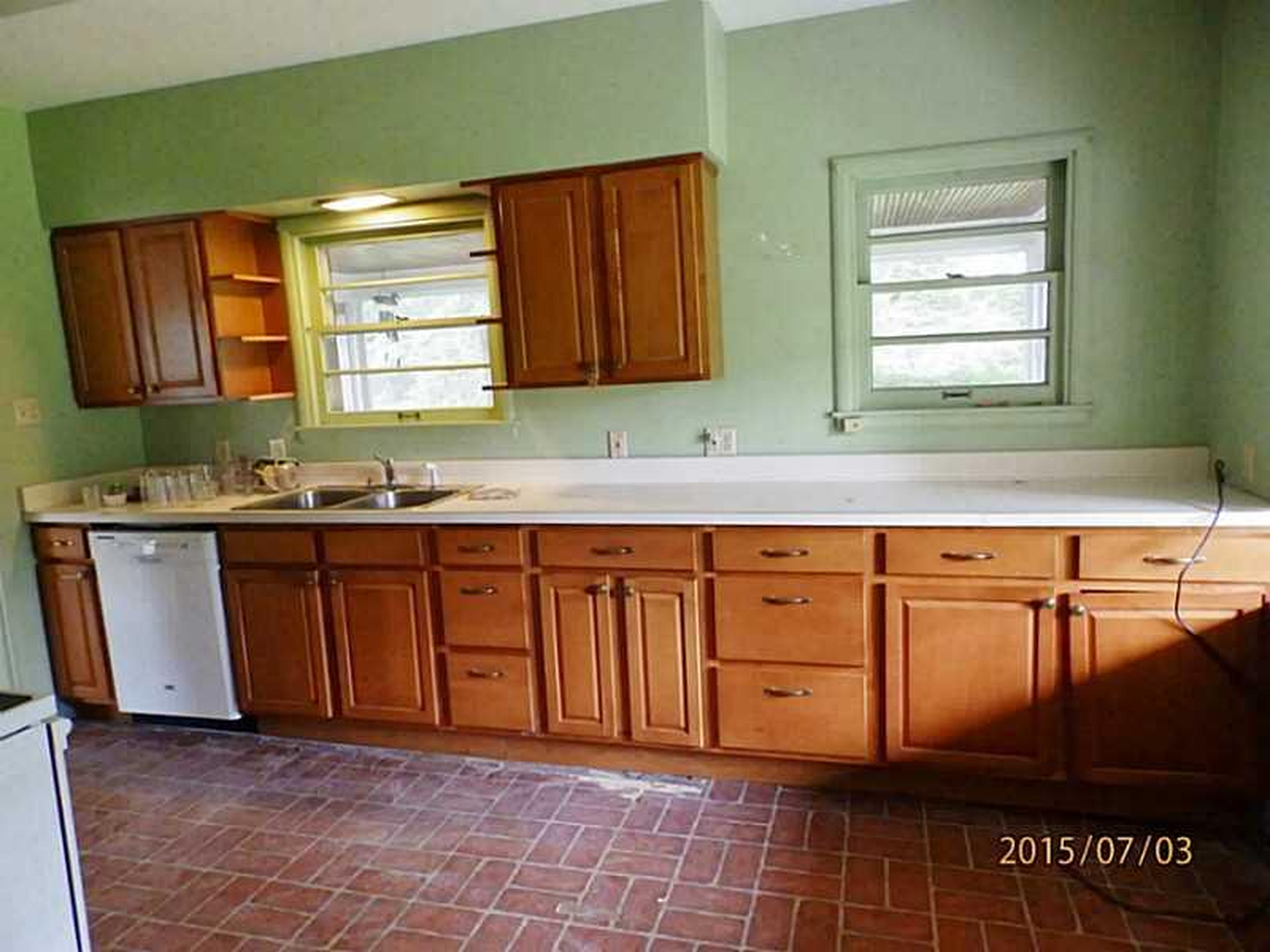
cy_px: 476
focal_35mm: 22
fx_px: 807
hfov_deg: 76.4
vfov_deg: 61.1
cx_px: 635
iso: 640
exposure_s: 1/30
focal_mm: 4
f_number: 3.4
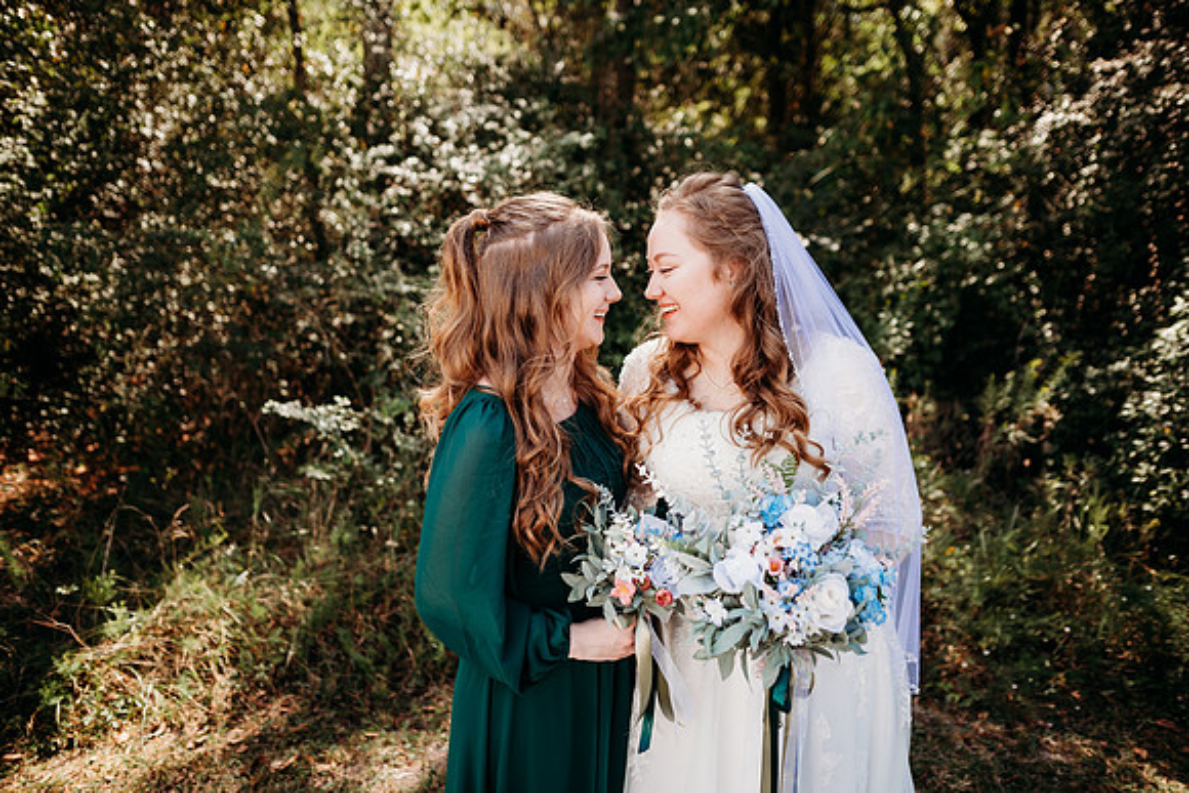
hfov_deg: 73.7
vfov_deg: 53.2
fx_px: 793
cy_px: 396
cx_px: 594
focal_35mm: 24
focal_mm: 24
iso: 100
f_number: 2.2
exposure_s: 1/800
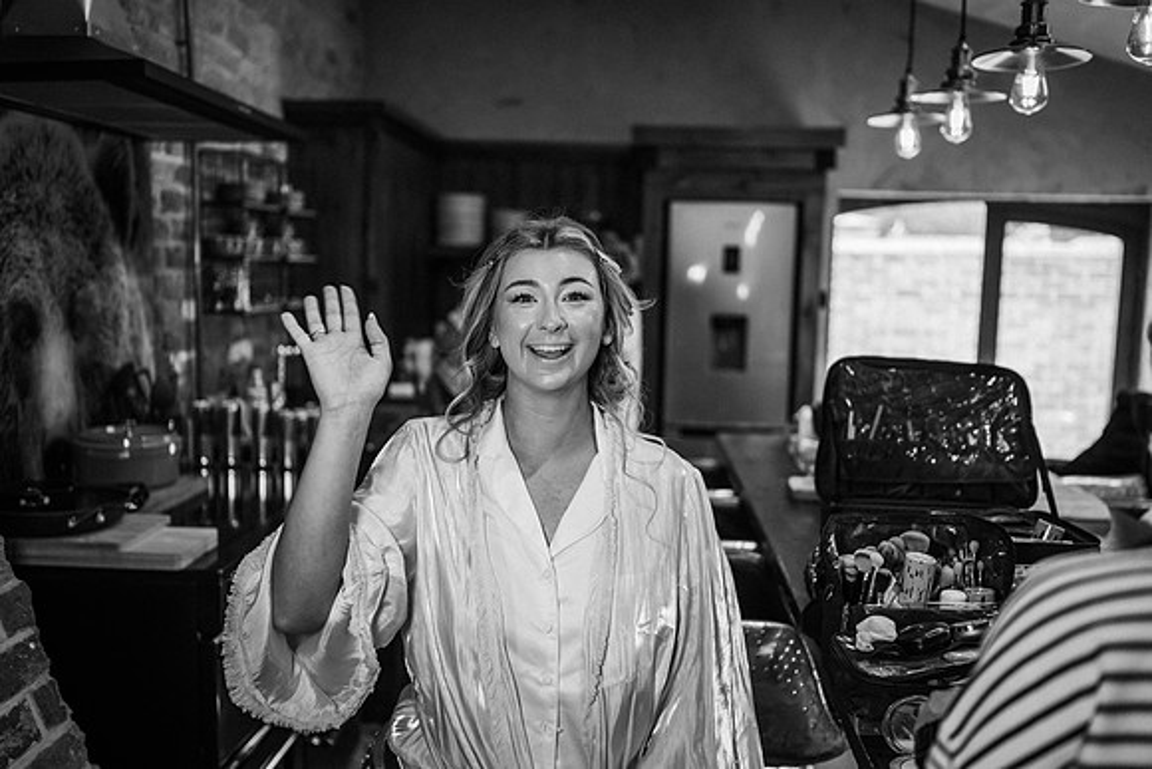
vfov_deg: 37.9
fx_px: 1120
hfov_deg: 54.4
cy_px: 384
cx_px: 576
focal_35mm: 35
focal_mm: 35
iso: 125
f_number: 1.8
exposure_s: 1/250
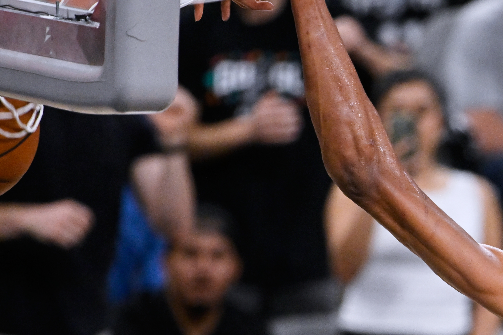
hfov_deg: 1.9
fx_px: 15299
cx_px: 642
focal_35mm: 1095
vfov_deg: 1.3
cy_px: 287
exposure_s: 1/1250
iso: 3200
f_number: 4.5
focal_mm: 400
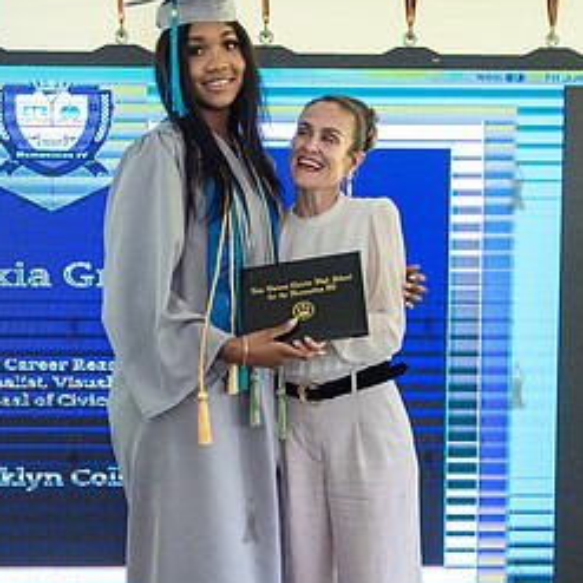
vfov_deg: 18.6
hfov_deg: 18.7
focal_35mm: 93
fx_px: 1772
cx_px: 250
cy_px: 387
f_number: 4
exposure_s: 1/800
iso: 2500
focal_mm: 40
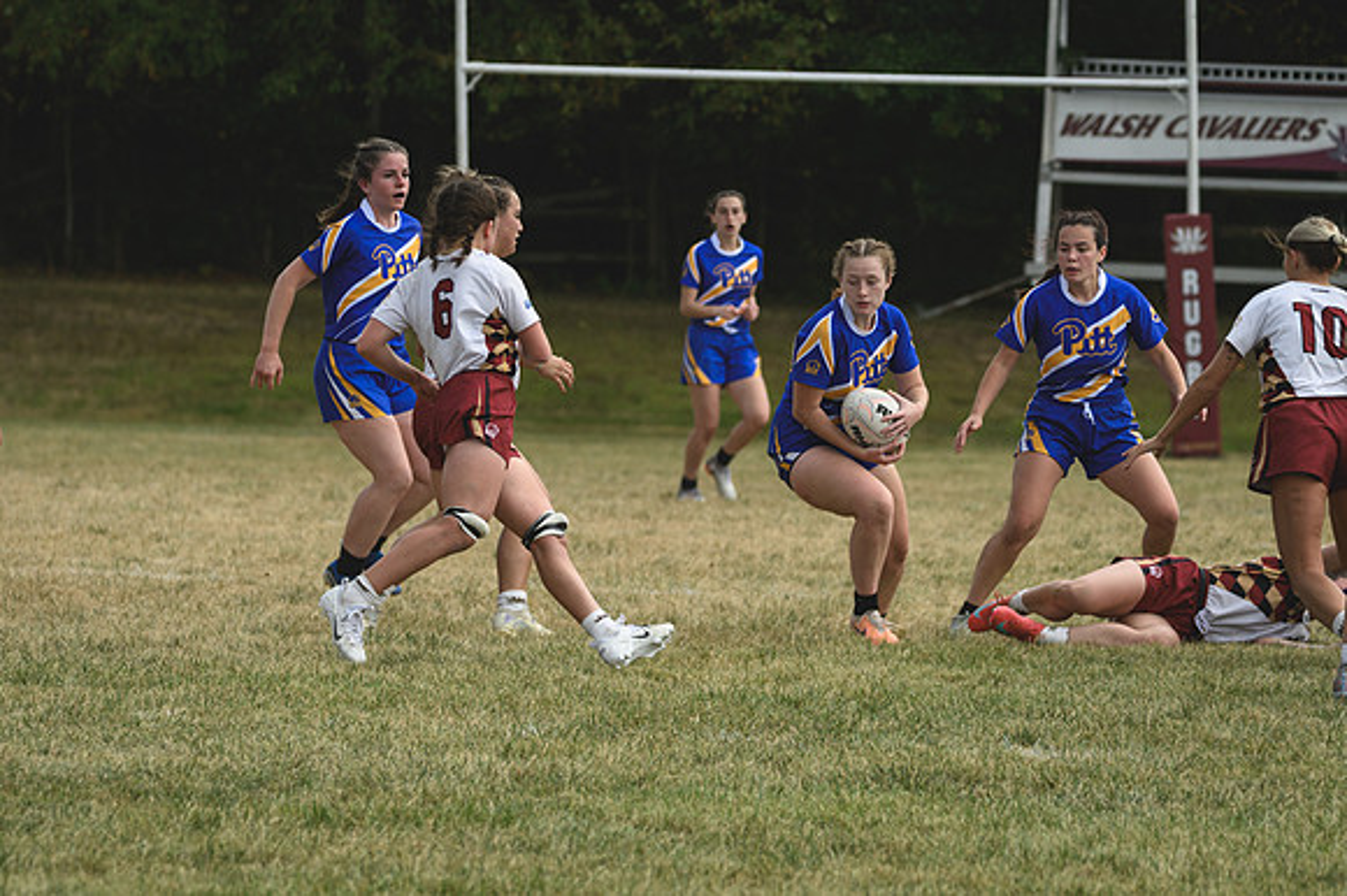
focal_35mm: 360
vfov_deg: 3.8
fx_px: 13462
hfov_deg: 5.7
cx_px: 674
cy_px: 448
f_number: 5.3
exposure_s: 1/1000
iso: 280
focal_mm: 240
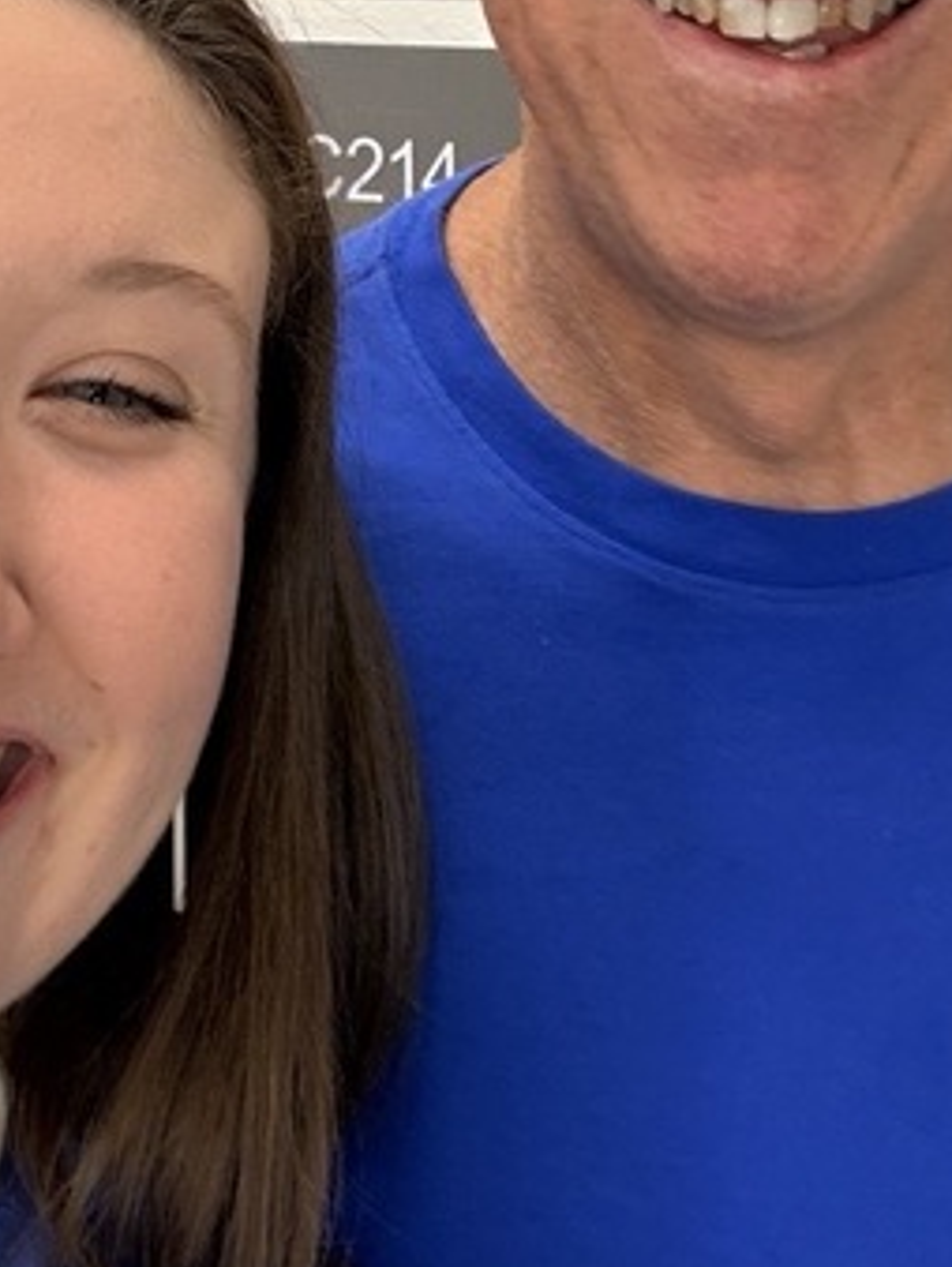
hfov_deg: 20.6
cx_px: 251
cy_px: 161
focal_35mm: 71
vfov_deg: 26.6
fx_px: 2600
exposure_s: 1/60
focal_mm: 2.71
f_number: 1.9
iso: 100
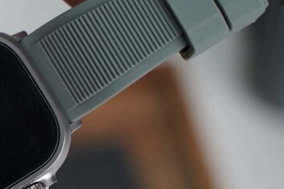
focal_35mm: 189
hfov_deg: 10.6
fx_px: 1490
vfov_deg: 7.2
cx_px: -88
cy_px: 177
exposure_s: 1/320
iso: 1000
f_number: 2.8
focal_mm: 56
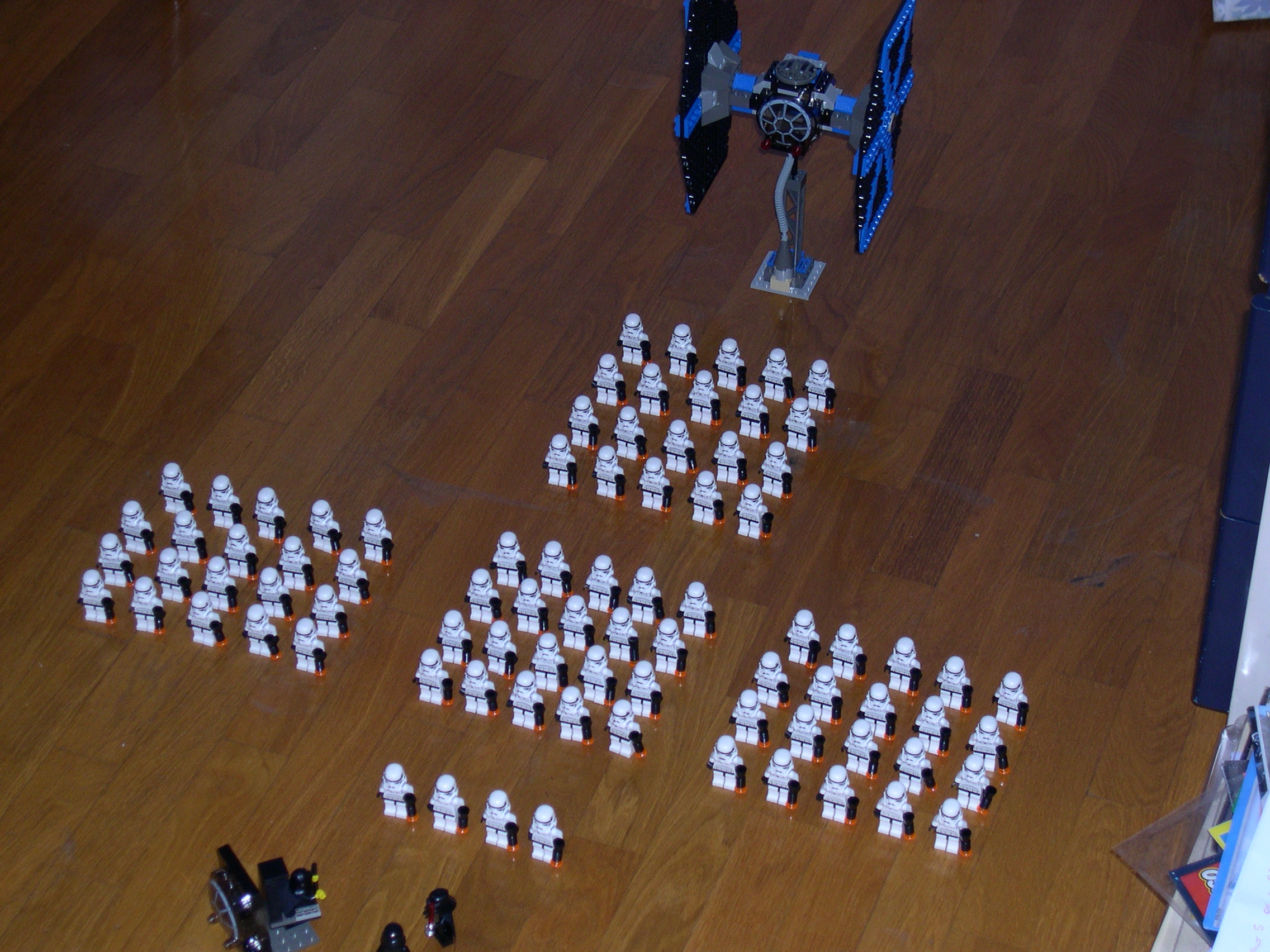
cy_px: 476
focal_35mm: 82
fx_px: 3008
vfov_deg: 18.0
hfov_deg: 23.8
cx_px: 635
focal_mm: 17.4
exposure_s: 1/60
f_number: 4.1
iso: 186
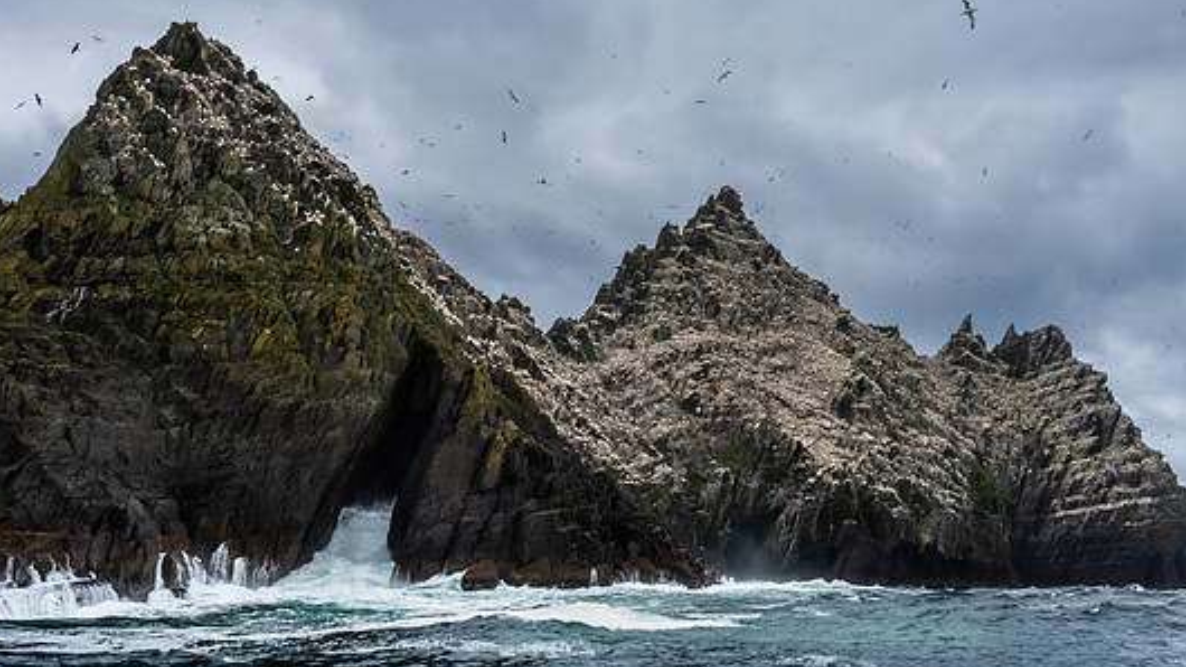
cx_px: 624
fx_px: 1226
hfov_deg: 51.6
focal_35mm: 39
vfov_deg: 30.3
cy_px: 420
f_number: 22
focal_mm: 32
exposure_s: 1/160
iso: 1250
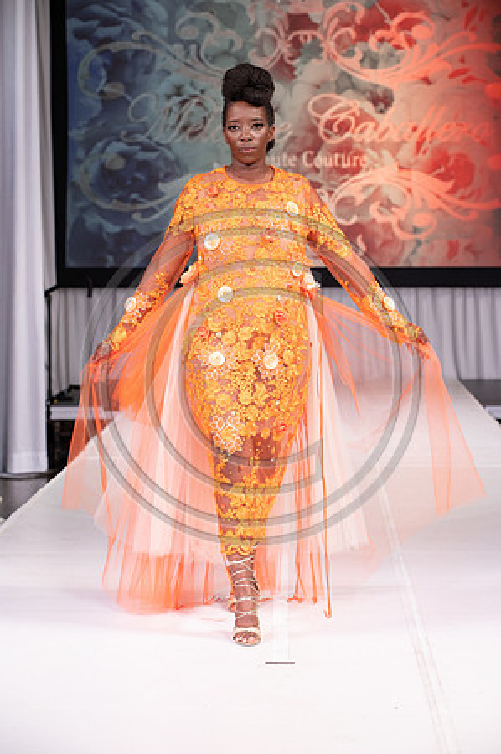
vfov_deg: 22.2
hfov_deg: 14.8
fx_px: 1925
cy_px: 377
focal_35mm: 92
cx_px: 250
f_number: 5.6
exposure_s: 1/400
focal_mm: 92
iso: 2000
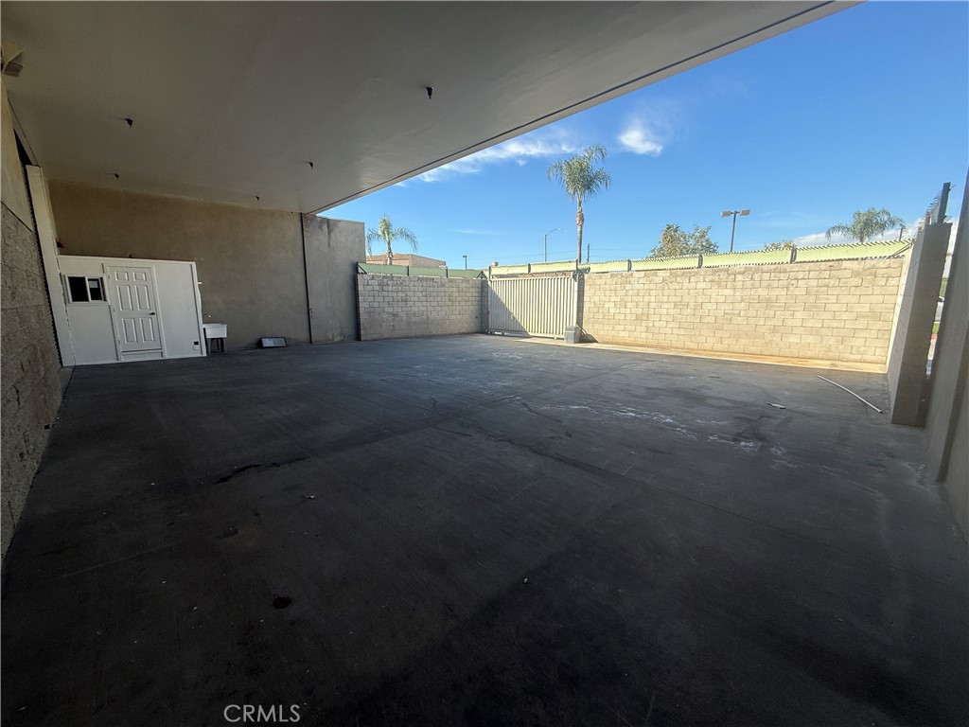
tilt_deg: -8.3
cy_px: 364
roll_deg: +1.5
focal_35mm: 14
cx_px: 484
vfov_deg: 85.7
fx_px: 392
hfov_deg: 102.1
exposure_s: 1/1087
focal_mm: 2.22
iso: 50
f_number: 2.2
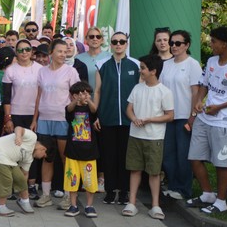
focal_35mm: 133
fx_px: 987
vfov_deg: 13.1
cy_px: 90
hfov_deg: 12.7
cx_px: -70
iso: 900
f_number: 2.8
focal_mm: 48
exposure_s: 1/8000
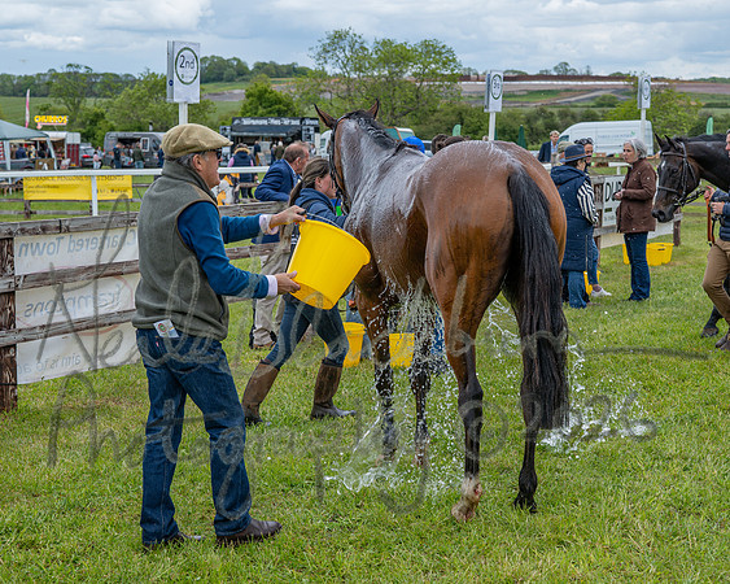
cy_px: 292
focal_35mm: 66
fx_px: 1435
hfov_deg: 28.5
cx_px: 365
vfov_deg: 23.0
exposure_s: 1/500
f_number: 5
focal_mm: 59
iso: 200
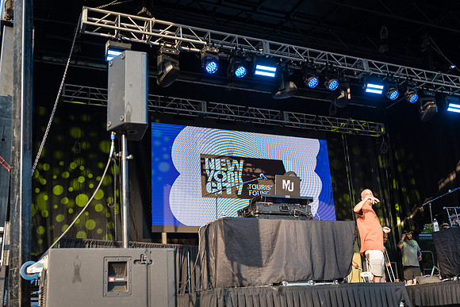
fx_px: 486
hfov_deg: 50.7
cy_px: 154
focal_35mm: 38
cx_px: 230
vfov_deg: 35.1
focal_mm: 38
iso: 500
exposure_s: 1/500
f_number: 3.5
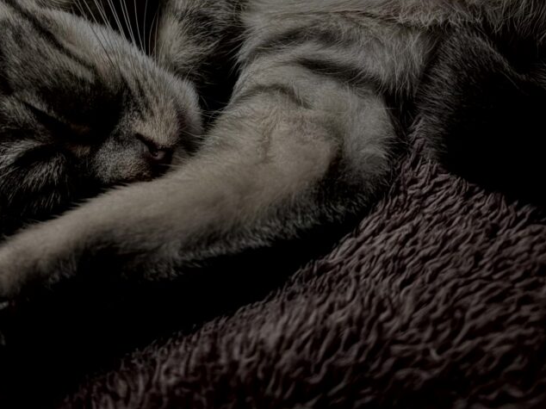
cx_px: 186
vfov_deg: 33.5
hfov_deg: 44.2
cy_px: 96
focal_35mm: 42
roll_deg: +18.2
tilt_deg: -35.3
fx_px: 662
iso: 640
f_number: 1.6
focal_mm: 5.96
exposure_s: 1/9
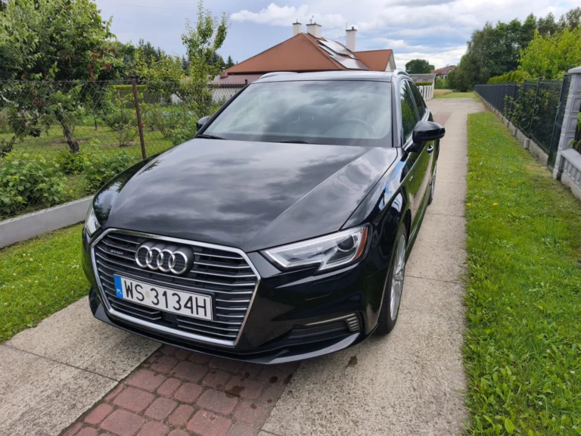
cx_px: 290
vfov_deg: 58.9
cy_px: 218
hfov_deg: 73.9
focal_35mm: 23
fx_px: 386
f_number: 1.6
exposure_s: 1/2553
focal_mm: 6.57
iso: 80
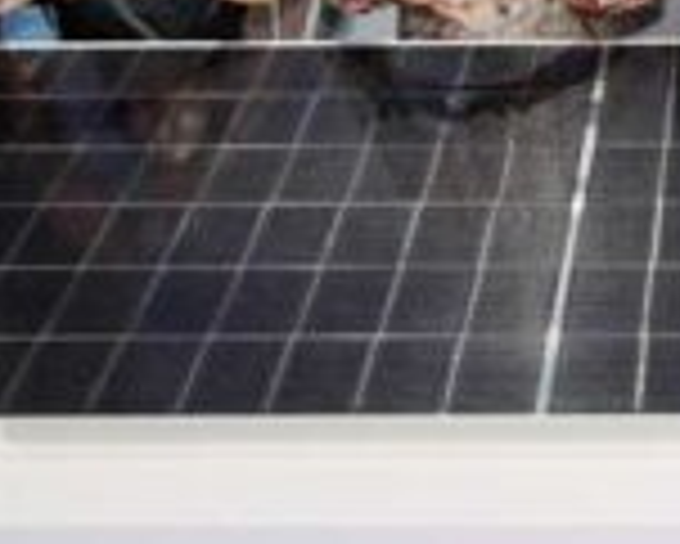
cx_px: 590
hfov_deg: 18.2
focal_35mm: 104
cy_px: 139
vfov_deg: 14.8
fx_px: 2094
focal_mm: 24
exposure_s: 1/160
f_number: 4.5
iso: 640
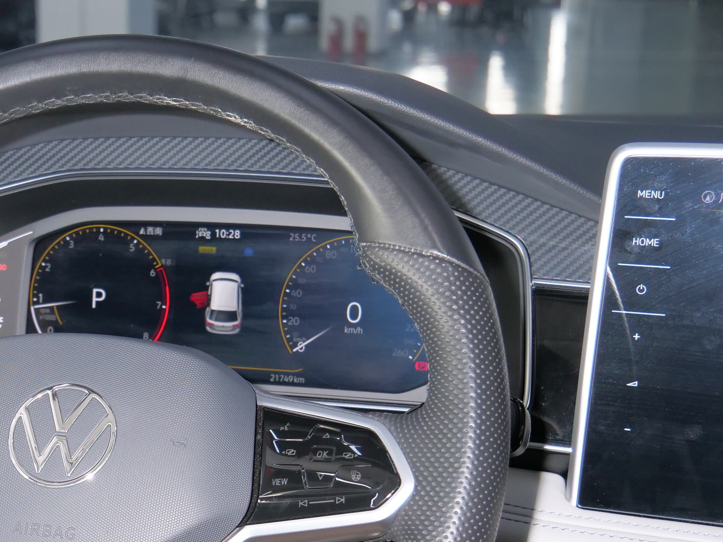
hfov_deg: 24.0
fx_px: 1650
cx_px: 58
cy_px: 446
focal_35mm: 79
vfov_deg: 18.5
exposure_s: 1/40
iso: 800
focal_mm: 20
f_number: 4.1
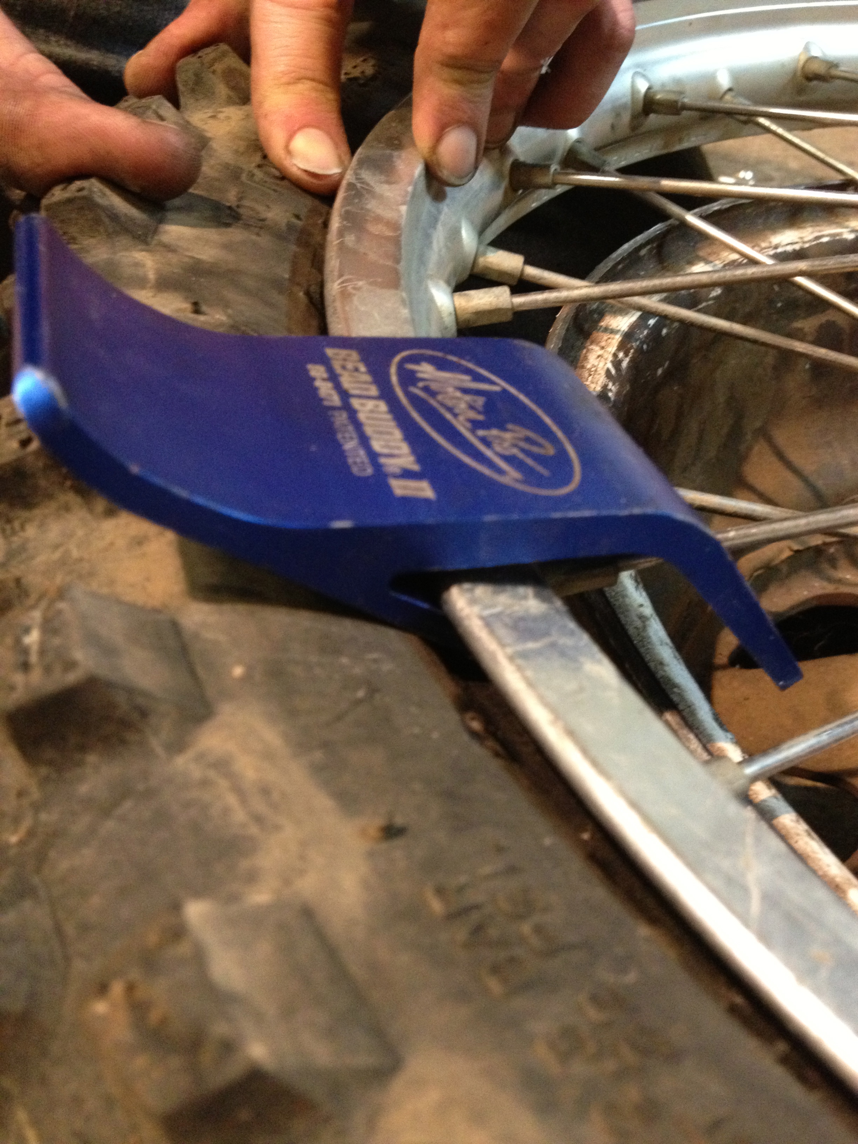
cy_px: 572
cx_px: 429
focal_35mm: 35
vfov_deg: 52.6
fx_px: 1157
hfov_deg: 40.7
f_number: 2.4
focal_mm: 4.28
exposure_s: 1/17
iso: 400
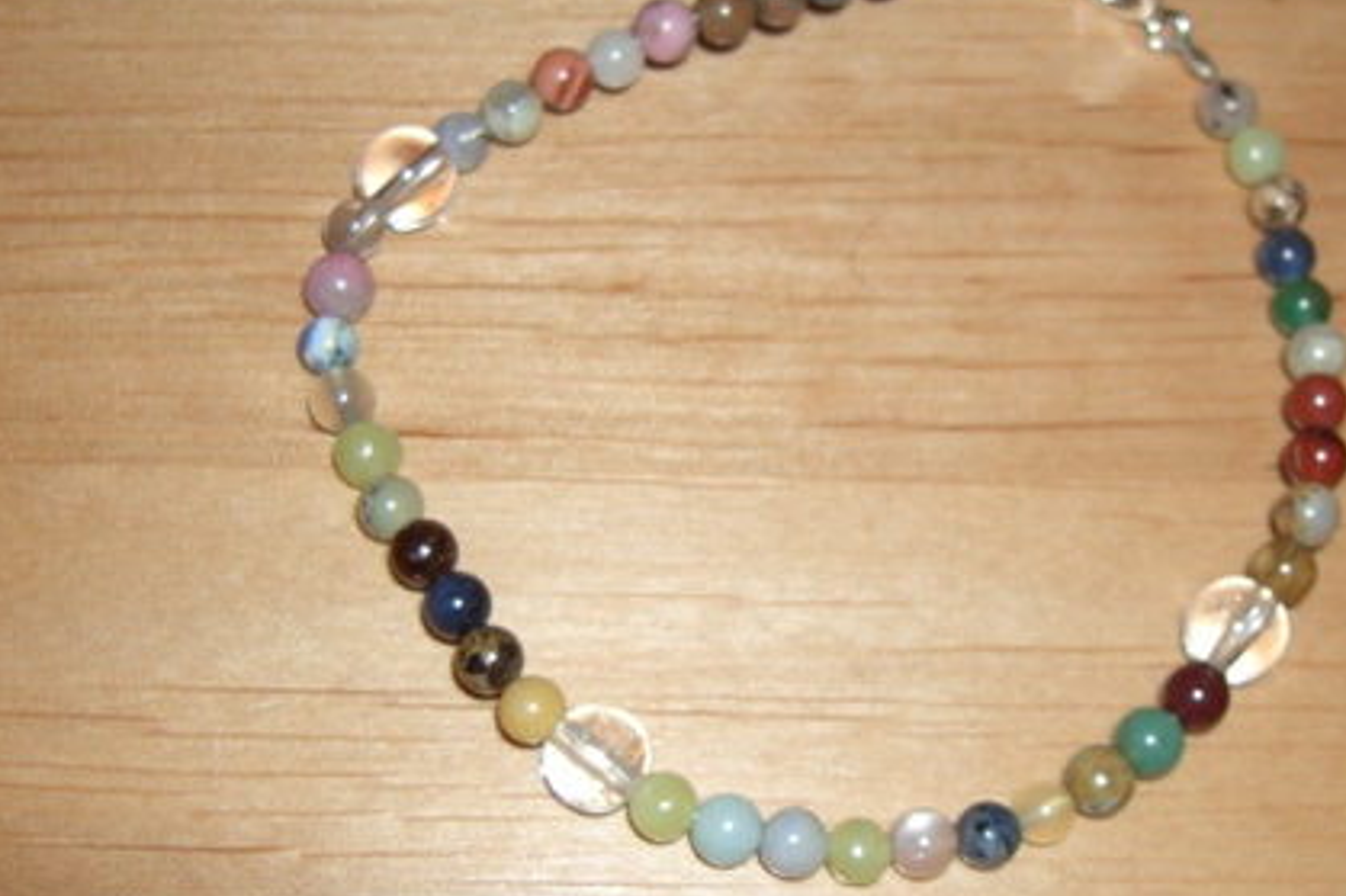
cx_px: 810
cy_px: 421
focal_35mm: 62
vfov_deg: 21.9
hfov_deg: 32.3
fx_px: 2317
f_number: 2.8
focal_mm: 8
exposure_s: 1/60
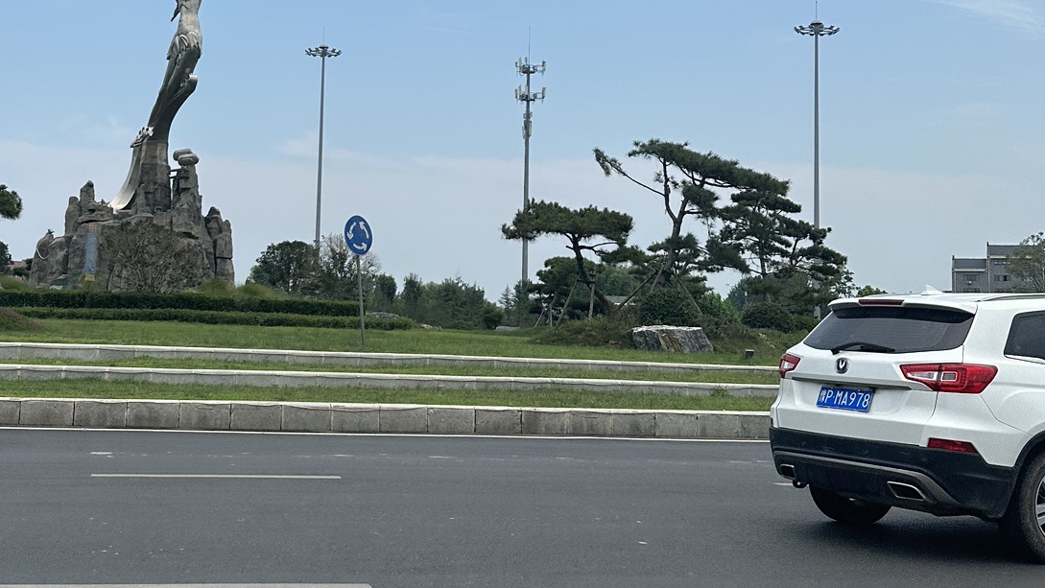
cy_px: 210
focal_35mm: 48
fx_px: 1330
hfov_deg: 42.2
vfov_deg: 24.8
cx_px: 337
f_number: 1.78
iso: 80
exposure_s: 1/6211
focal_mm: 6.86
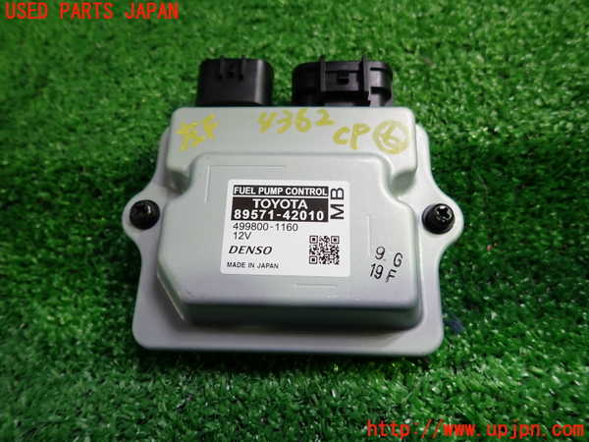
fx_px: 425
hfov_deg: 69.4
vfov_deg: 54.9
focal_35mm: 25
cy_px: 221
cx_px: 294
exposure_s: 1/50
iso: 200
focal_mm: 4.5
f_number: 2
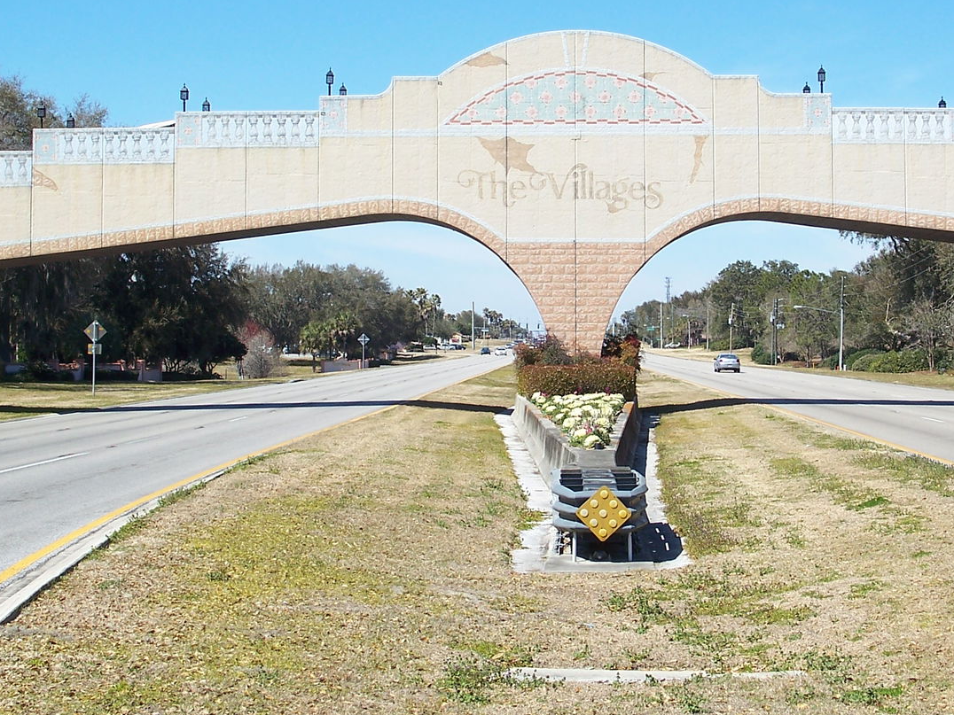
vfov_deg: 22.2
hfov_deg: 29.3
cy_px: 260
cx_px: 560
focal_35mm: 66
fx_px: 1819
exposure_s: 1/400
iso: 64
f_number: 4
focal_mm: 7.8
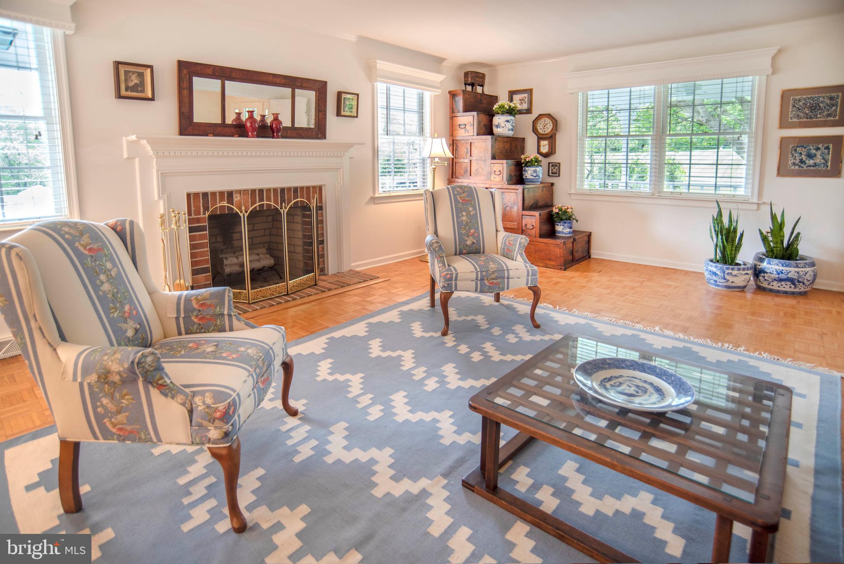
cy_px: 282
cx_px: 422
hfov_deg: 90.0
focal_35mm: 18
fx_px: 422
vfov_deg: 67.4
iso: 200
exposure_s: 1/15
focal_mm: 18
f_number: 4.5
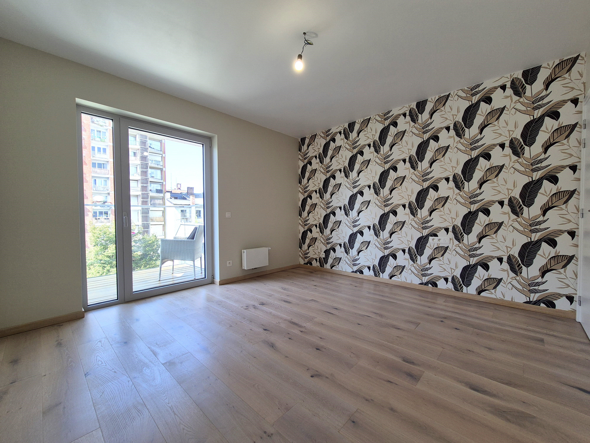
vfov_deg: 89.9
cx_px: 295
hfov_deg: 106.2
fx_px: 222
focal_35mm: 13
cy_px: 222
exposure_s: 1/113
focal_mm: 2.2
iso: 50
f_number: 2.2
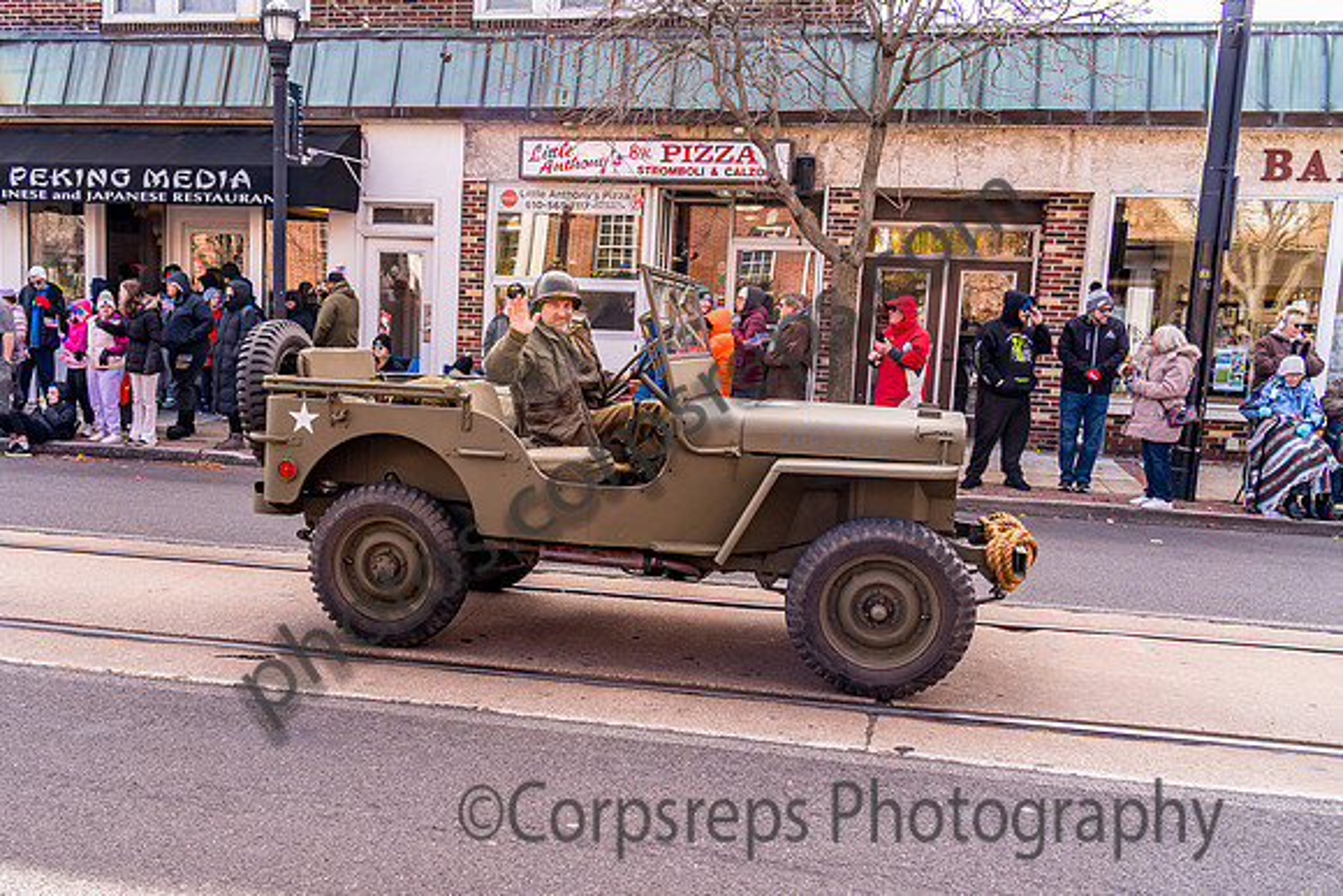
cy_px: 505
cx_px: 554
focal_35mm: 34
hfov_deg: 55.0
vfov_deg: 38.5
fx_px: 1281
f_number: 6.3
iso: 800
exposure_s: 1/400
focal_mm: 28
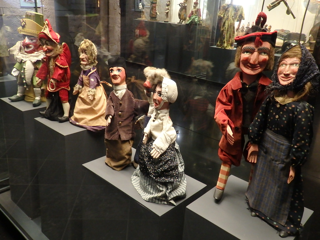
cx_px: 160
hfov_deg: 60.0
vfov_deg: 46.8
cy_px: 120
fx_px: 277
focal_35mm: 30
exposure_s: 1/25
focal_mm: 5.5
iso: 800
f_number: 3.3
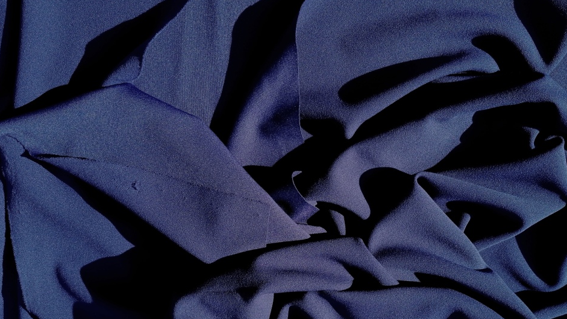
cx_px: 291
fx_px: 481
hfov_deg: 61.0
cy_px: 206
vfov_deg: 36.4
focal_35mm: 32
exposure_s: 1/573
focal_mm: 4.75
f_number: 1.8
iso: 50
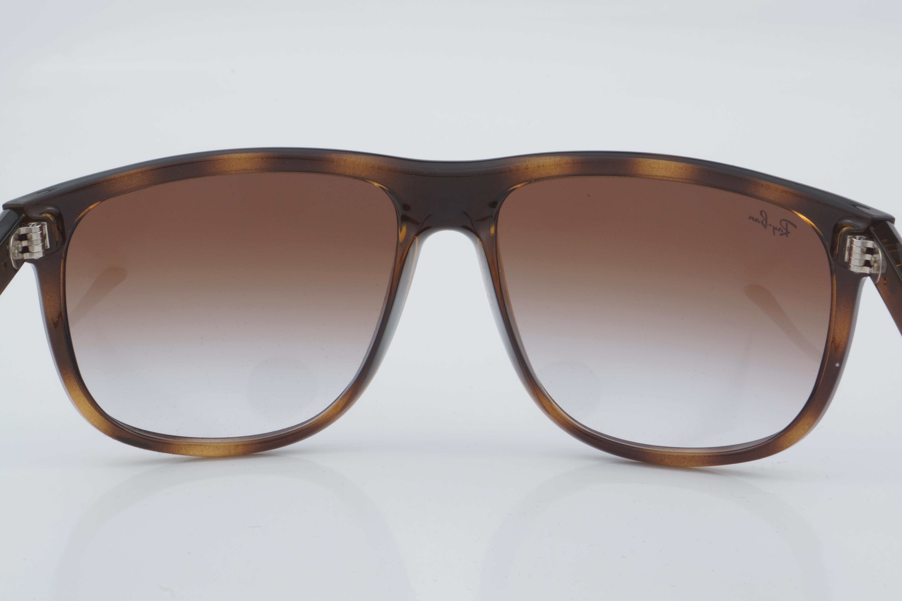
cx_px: 451
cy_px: 300
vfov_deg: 16.6
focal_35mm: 82
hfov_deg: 24.6
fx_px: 2067
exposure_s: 1/4
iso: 100
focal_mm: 55
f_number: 32
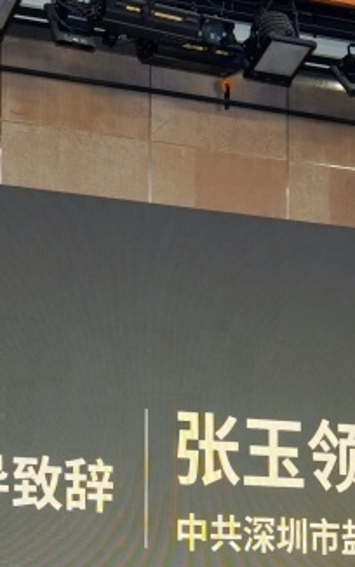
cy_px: 493
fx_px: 2088
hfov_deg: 9.7
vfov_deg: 15.3
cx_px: 144
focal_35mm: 135
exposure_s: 1/160
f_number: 4
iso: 1250
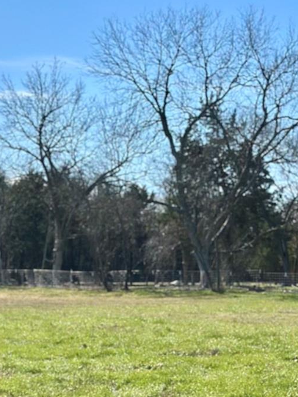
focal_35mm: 109
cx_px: 87
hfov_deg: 13.6
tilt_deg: -4.4
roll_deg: -0.8
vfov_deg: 17.6
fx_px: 1251
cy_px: 401
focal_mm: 6.86
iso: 100
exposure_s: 1/4785
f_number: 1.78
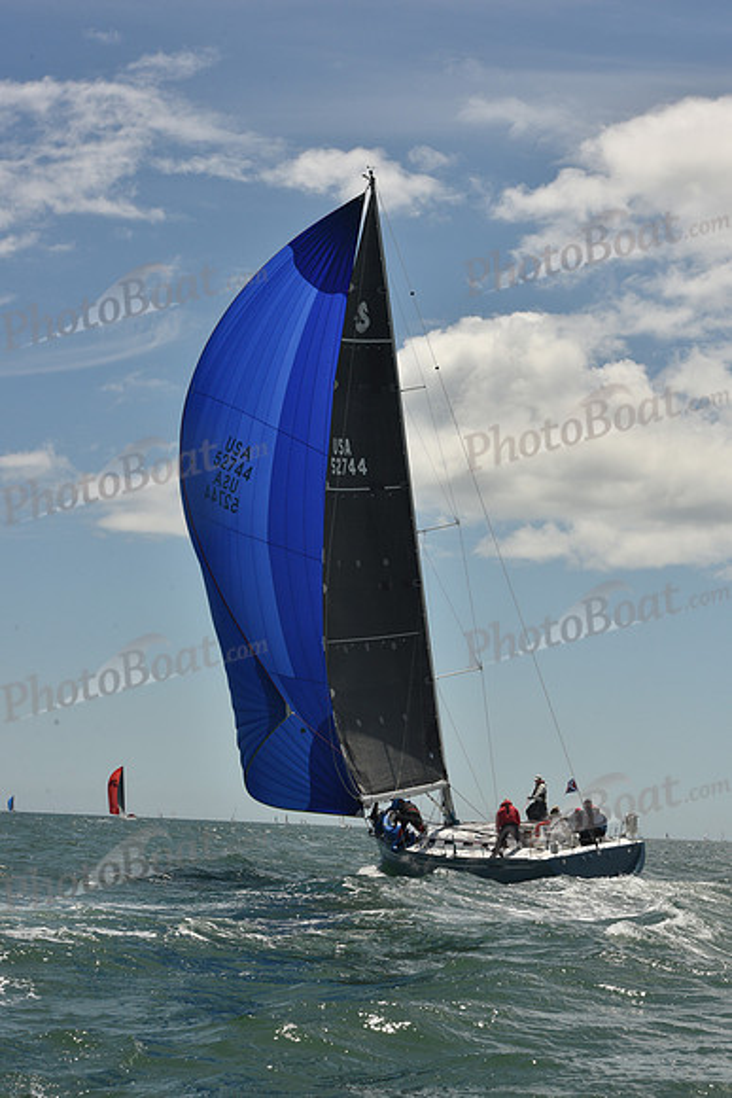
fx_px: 2134
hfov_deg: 19.5
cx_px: 366
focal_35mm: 70
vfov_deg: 28.8
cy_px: 549
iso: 320
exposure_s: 1/800
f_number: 14
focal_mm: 70
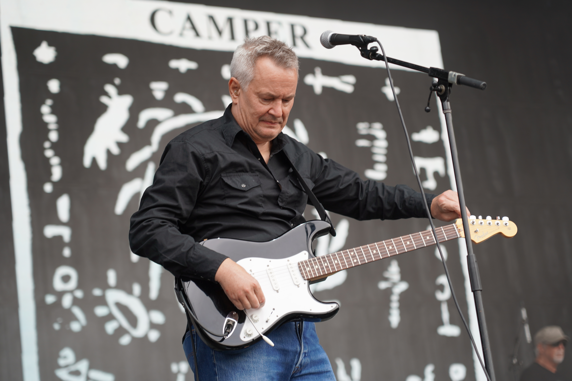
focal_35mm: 105
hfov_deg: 19.5
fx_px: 1668
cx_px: 286
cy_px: 190
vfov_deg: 13.0
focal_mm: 105
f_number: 4
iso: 160
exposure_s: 1/160
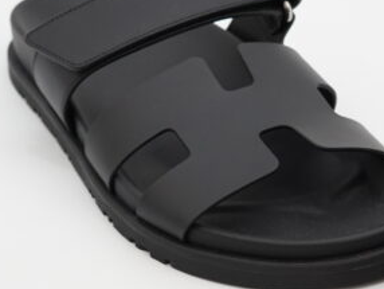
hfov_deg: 11.4
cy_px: 238
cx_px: 378
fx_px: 1910
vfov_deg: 8.6
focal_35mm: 172
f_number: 6.3
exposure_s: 1/13
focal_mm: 50
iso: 640
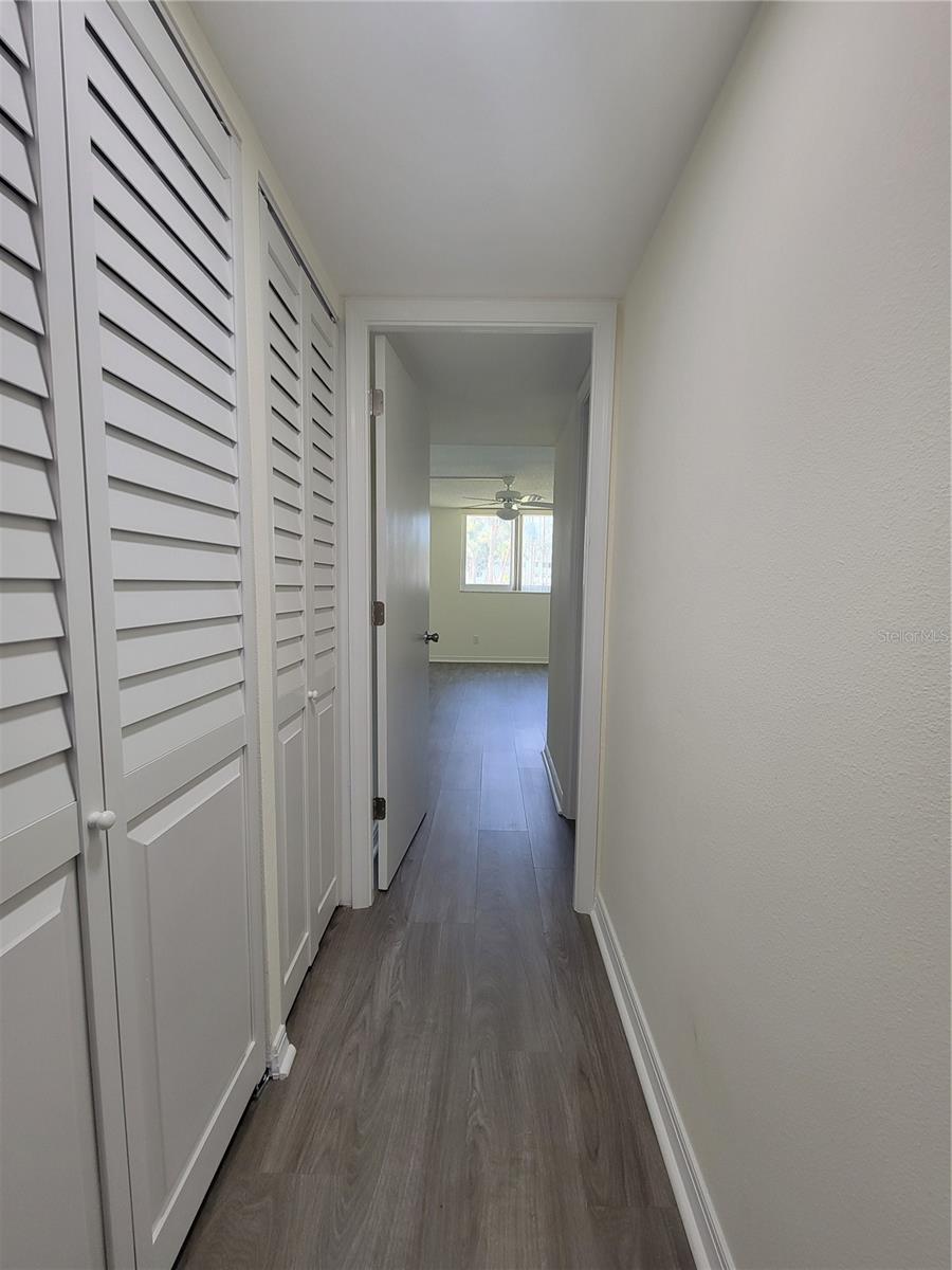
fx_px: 477
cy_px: 635
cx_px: 476
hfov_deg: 89.9
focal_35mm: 13
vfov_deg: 106.2
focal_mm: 2.2
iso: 125
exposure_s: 1/60
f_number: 2.2
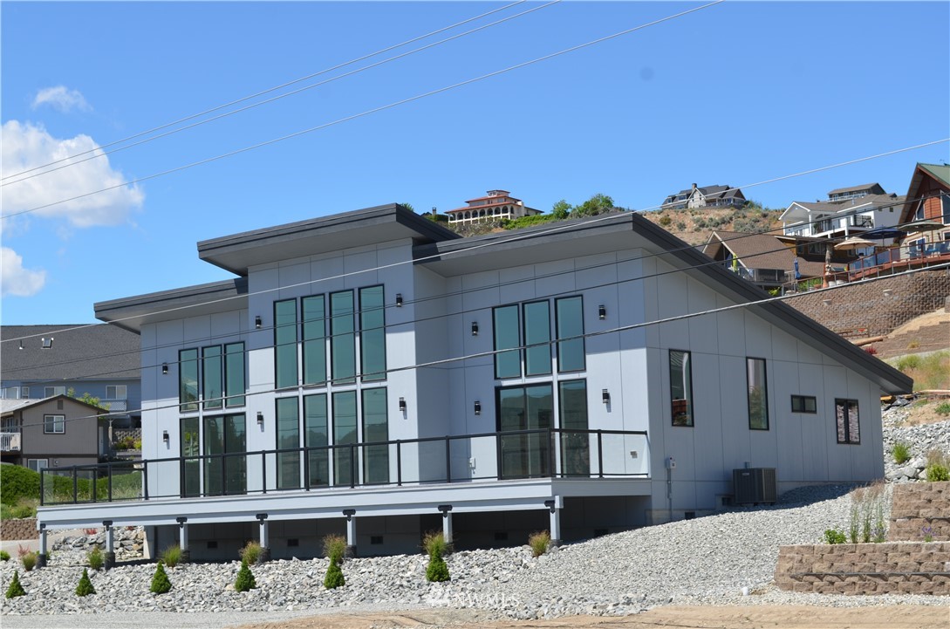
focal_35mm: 69
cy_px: 314
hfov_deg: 29.3
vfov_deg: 19.6
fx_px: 1817
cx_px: 475
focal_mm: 46
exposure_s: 1/250
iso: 110
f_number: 8
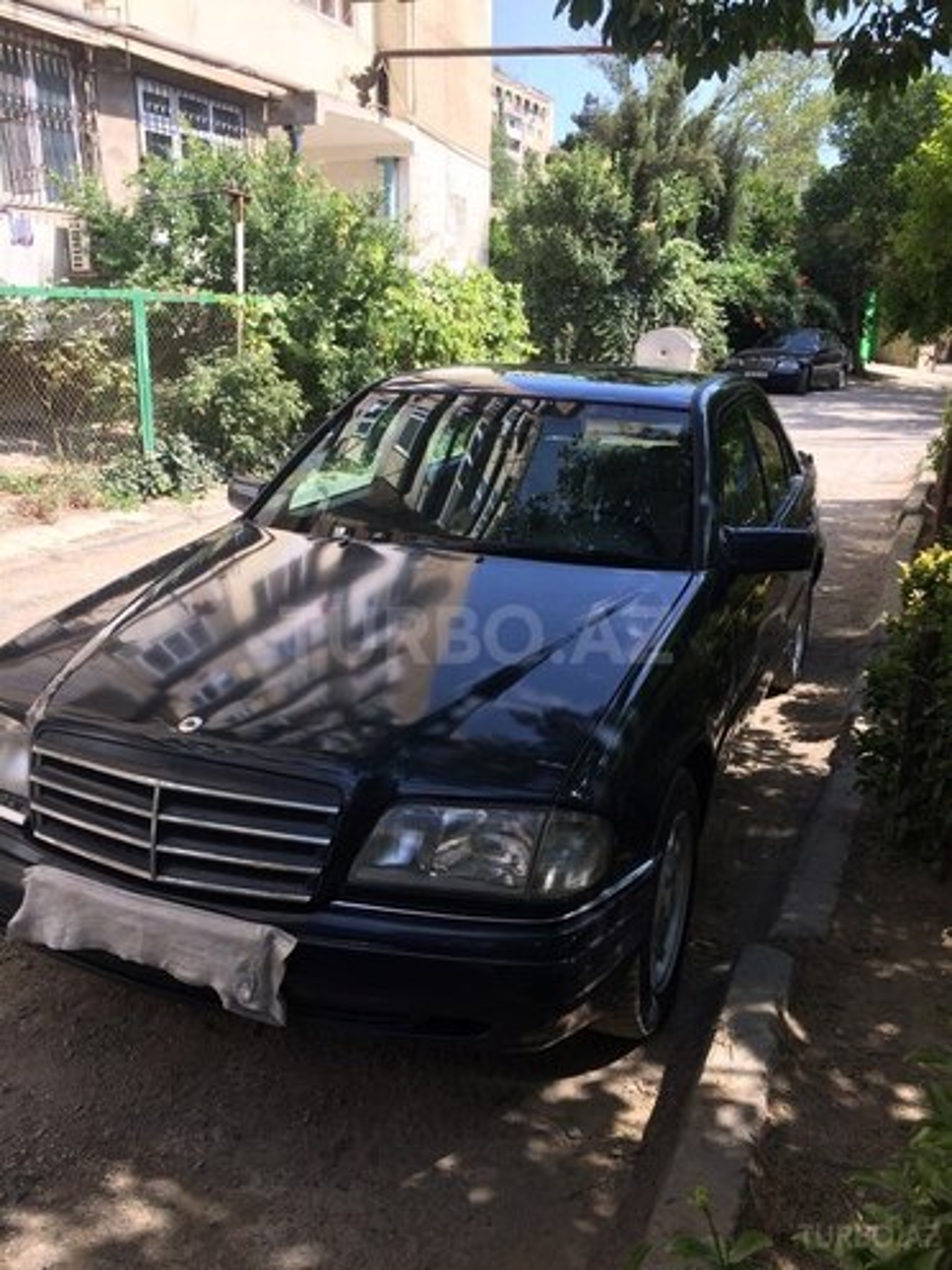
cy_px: 635
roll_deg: +0.5
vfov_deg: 61.7
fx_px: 1063
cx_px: 476
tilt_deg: -19.4
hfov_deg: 48.2
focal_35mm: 29
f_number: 2.2
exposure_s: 1/641
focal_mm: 4.15
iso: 32
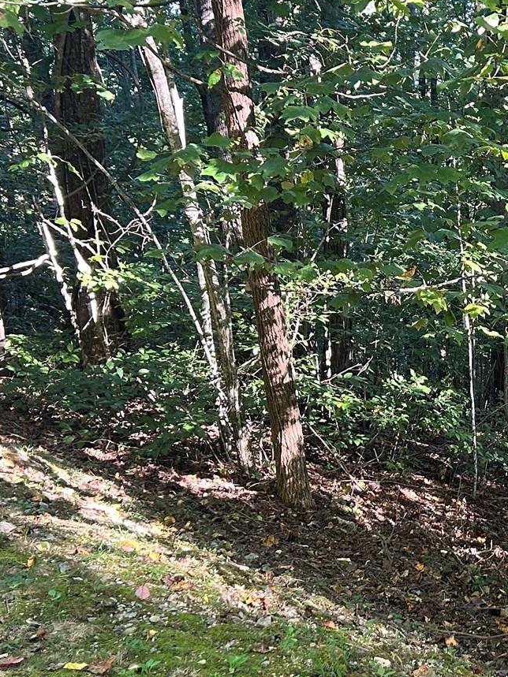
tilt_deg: -14.3
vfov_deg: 31.2
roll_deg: -0.2
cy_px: 371
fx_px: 1213
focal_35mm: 62
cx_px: 554
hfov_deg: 22.4
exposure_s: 1/110
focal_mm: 5.7
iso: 125
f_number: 1.5
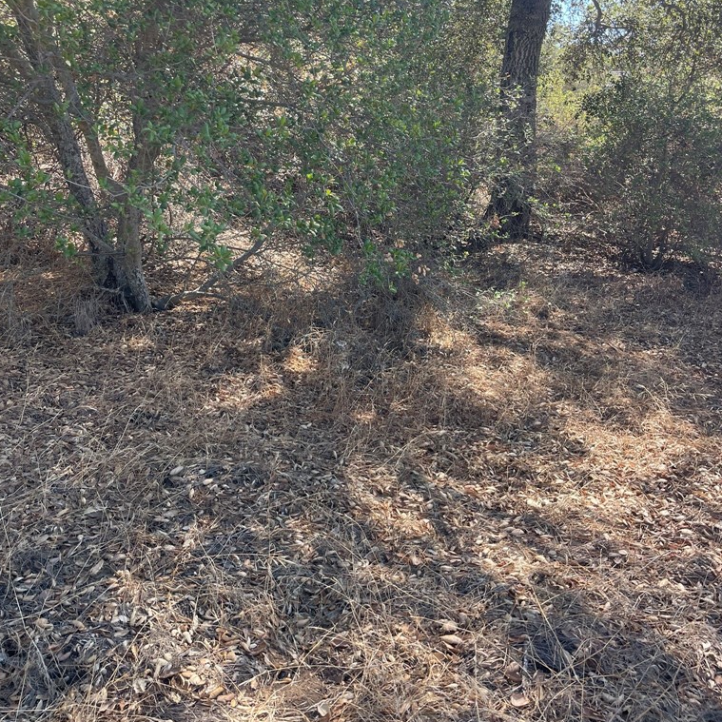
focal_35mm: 31
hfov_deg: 52.5
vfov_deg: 52.1
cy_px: 284
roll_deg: +2.5
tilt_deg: -9.2
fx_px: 732
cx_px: 358
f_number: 1.6
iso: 32
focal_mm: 4.2
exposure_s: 1/369
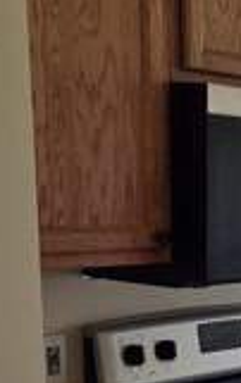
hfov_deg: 12.0
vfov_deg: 20.8
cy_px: 376
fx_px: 1017
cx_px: 480
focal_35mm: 97
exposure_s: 1/120
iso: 500
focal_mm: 5.4
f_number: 1.8
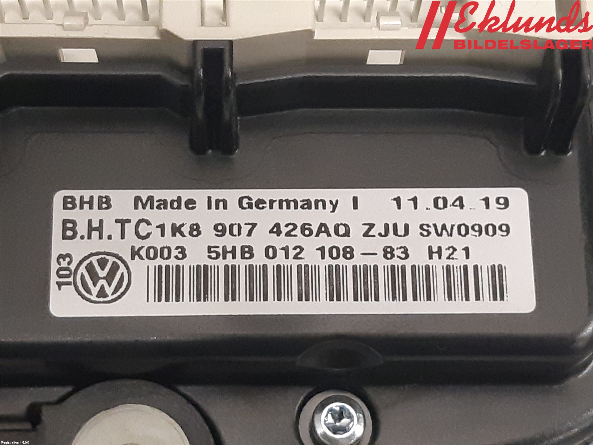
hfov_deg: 67.3
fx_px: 445
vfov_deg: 53.1
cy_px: 222
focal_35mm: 26
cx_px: 296
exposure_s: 1/50
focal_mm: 3.93
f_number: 1.7
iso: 320
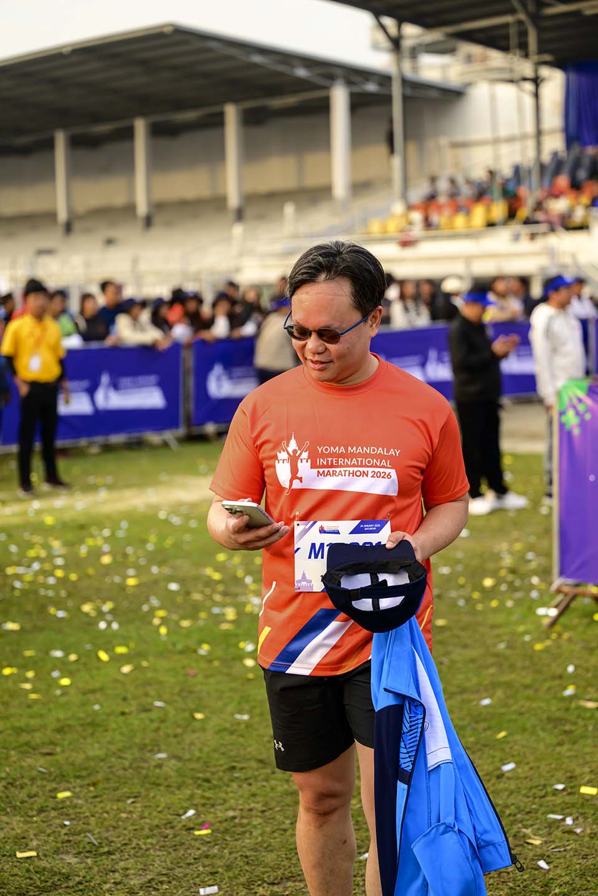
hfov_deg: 19.5
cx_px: 299
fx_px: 1744
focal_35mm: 70
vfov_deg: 28.8
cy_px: 448
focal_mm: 70
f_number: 2.8
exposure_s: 1/1250
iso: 320
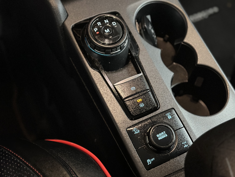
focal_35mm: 48
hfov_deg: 39.7
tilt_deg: -57.3
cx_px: 118
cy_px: 88
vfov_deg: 30.3
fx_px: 326
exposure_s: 1/30
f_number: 1.78
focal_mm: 6.86
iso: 1000
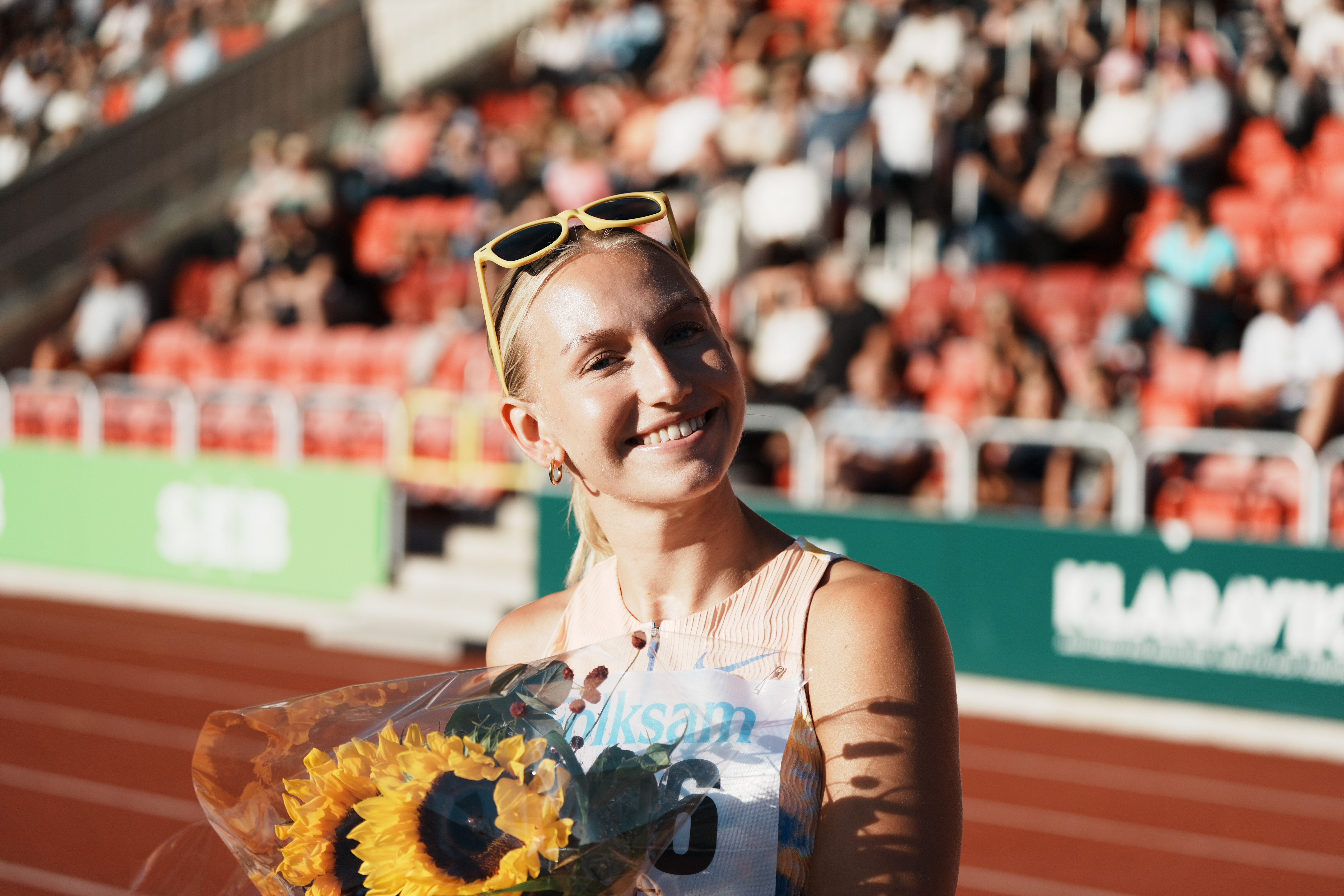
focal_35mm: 92
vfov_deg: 14.9
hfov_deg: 22.1
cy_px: 448
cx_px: 672
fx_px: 3434
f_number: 4
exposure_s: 1/1000
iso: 100
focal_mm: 92
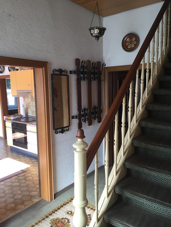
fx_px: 191
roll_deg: +0.7
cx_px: 86
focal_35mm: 29
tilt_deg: -5.9
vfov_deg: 61.6
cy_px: 114
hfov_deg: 48.3
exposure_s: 1/30
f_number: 2.2
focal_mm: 4.15
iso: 32
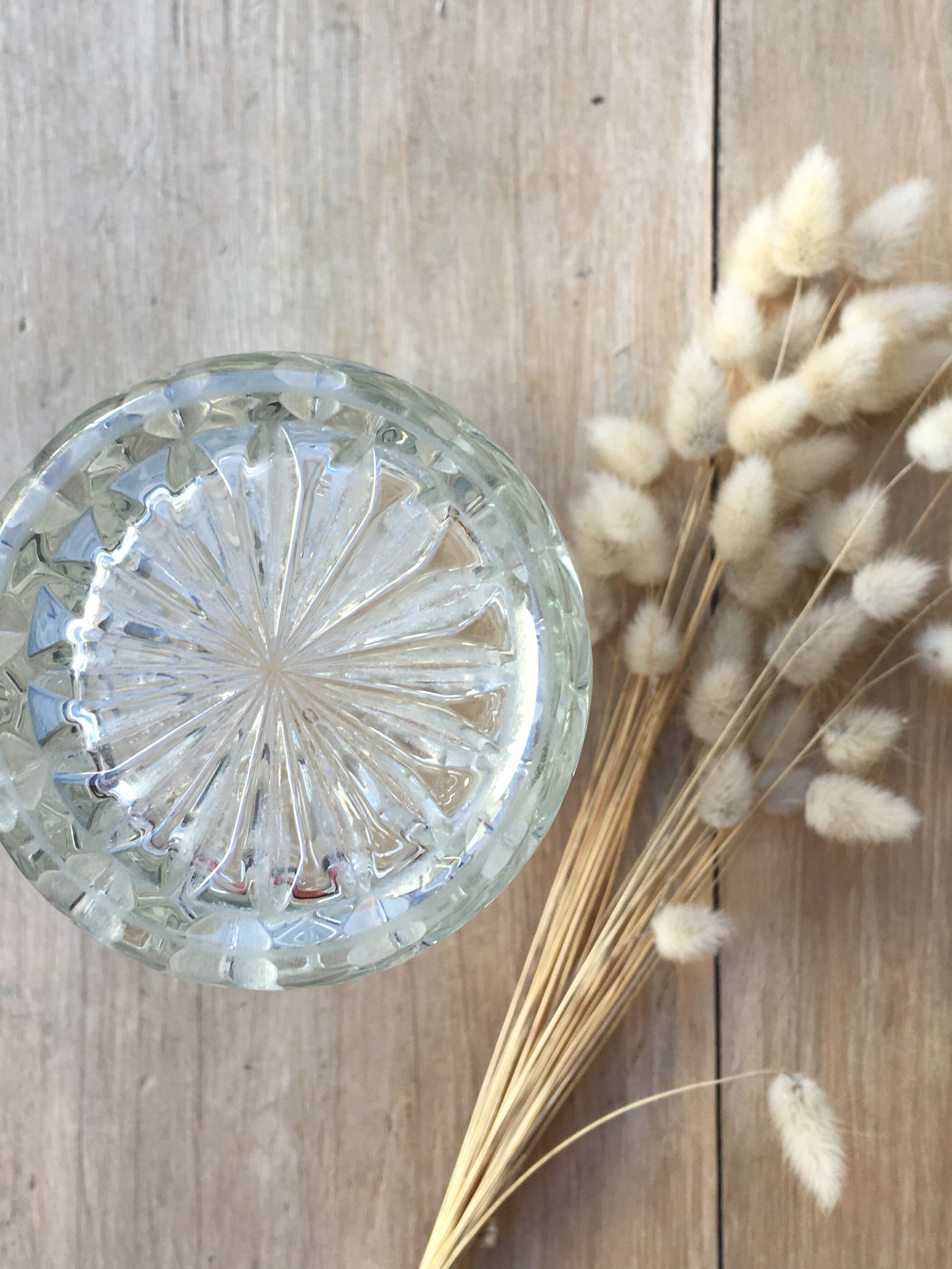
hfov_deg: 34.3
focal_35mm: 42
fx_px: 1540
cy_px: 531
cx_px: 455
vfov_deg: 44.6
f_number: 2.2
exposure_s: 1/100
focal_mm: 4.15
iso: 25
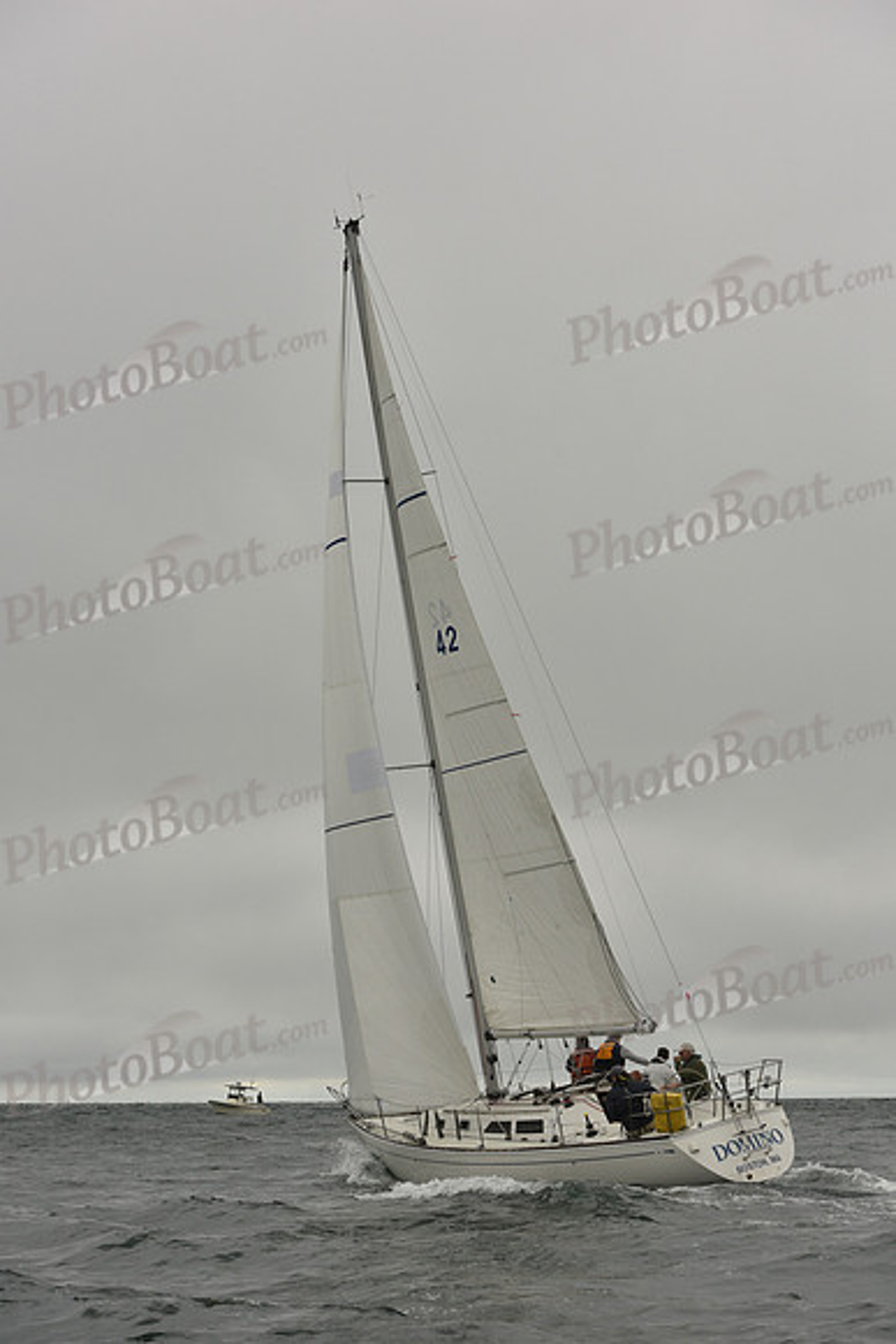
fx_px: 2612
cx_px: 448
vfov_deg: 28.8
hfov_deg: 19.5
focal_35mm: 70
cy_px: 672
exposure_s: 1/800
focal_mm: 70
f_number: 8
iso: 320
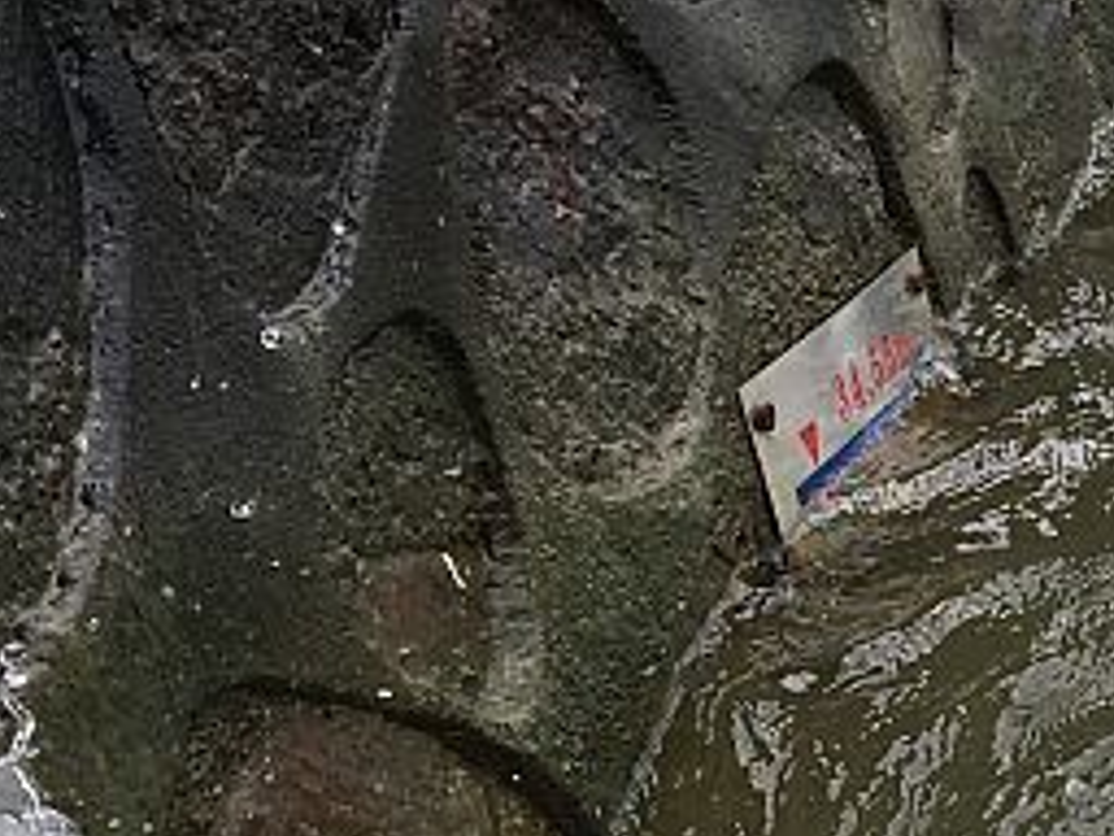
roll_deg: -2.6
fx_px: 4377
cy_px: 762
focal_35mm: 136
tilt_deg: -19.5
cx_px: 2097
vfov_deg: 10.8
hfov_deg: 12.9
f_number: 2.2
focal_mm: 4.15
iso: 25
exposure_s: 1/693
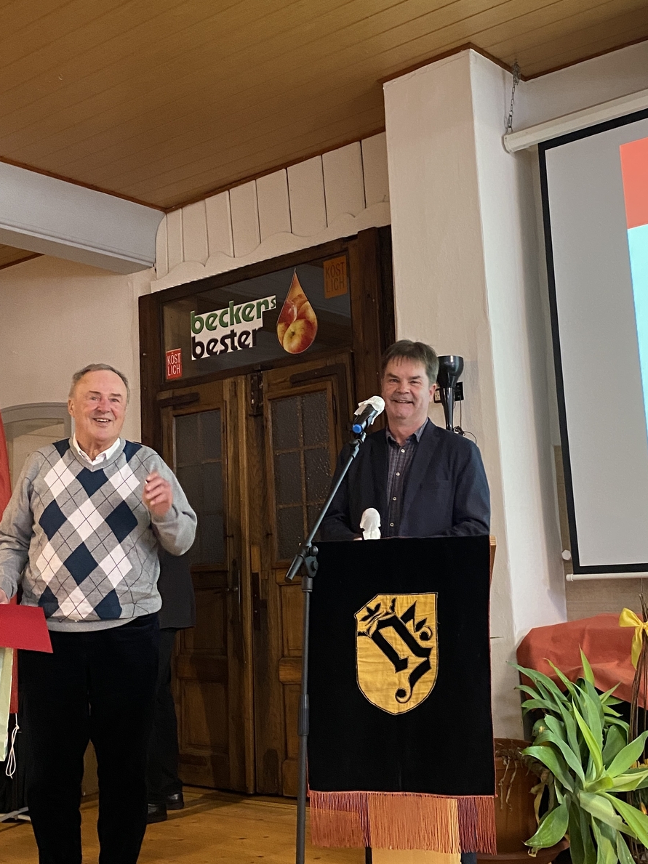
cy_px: 402
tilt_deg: +10.8
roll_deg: +2.2
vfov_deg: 44.8
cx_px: 324
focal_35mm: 42
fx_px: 1049
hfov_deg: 34.3
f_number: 1.8
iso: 400
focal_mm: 4.25
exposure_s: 1/33
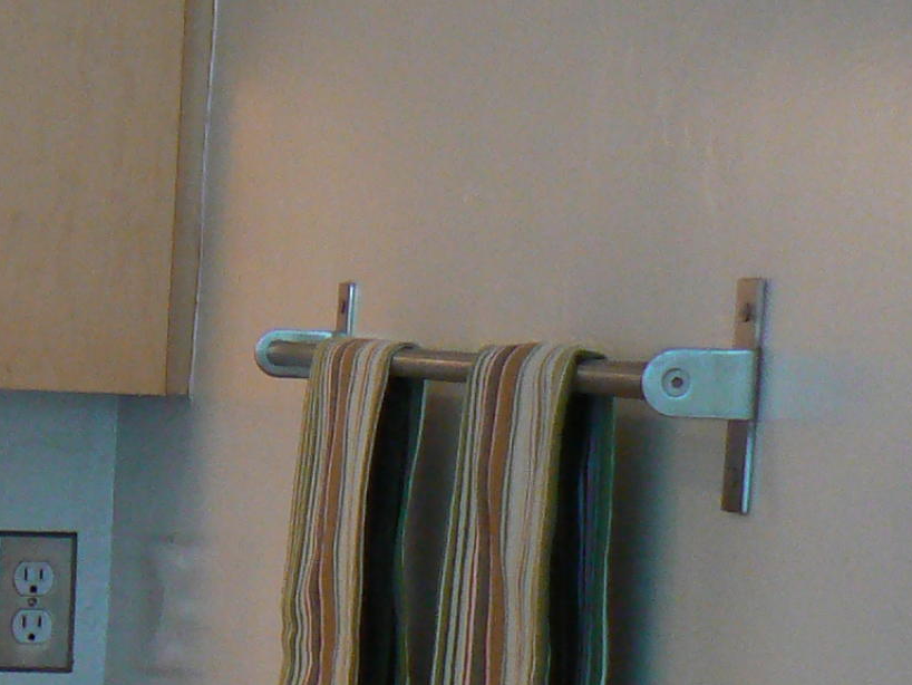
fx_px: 4059
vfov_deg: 9.4
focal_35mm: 154
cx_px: -542
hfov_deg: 12.1
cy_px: 961
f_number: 2.8
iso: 200
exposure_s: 1/30
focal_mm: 7
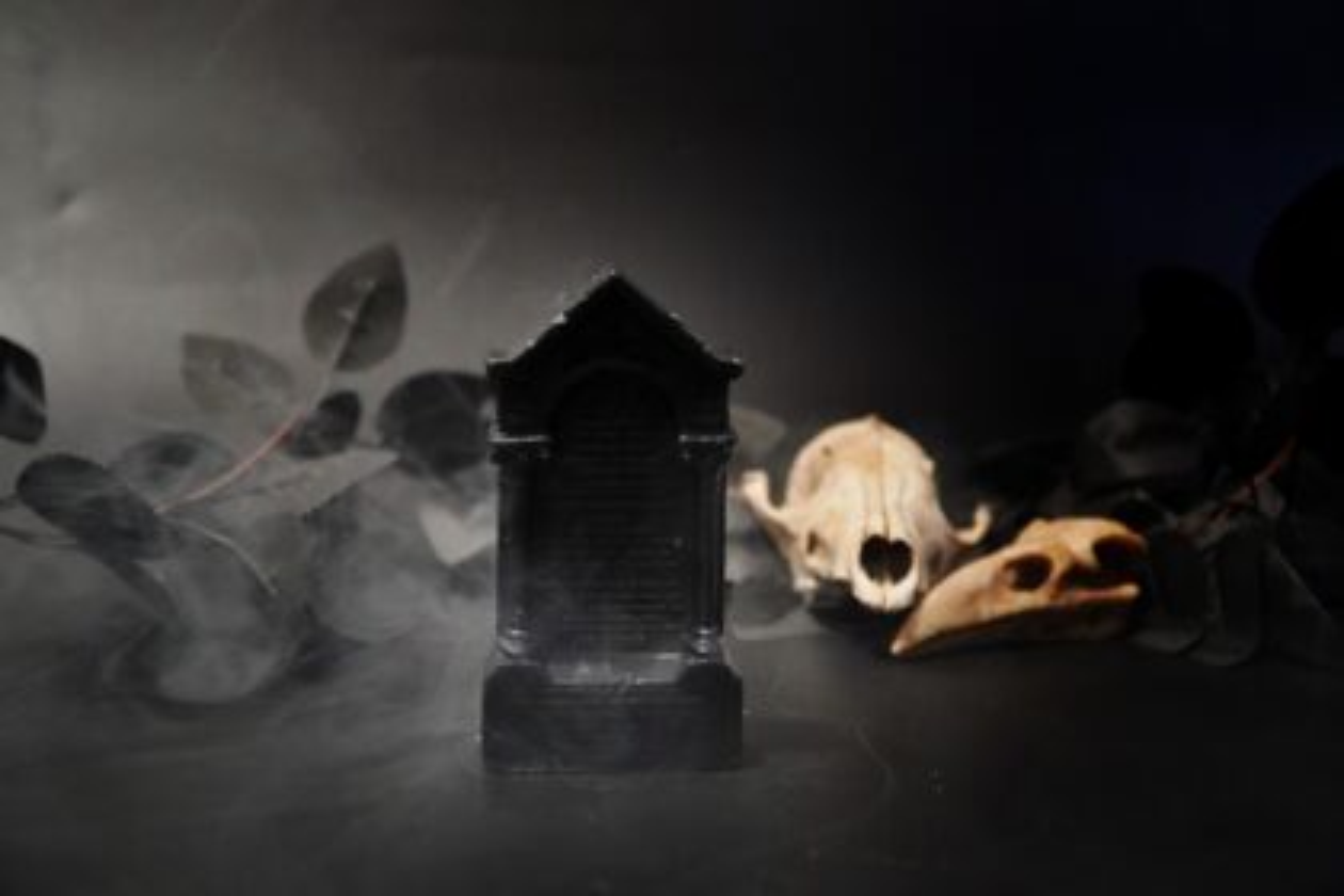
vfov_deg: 38.4
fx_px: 1288
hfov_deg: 55.1
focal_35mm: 34
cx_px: 672
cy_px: 448
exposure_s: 1/20
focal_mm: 23
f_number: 4
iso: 6400
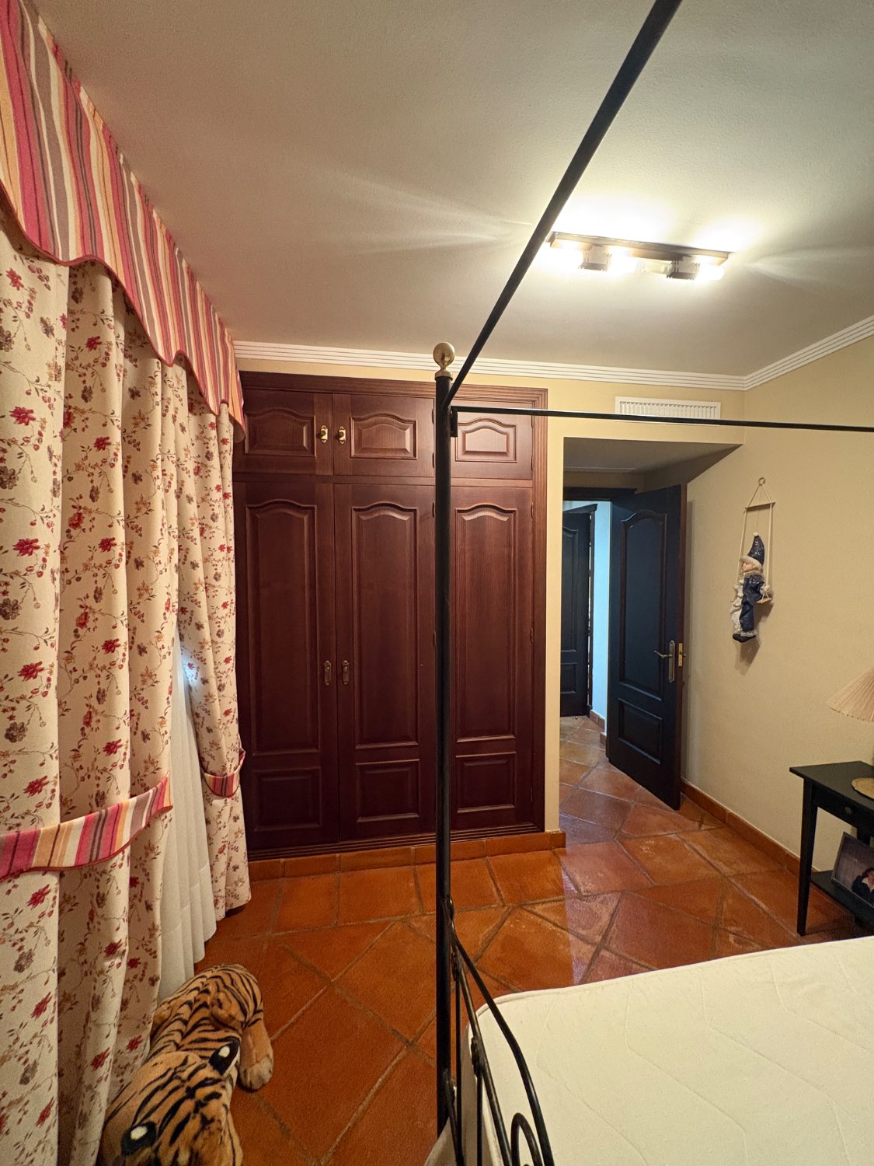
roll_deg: -0.3
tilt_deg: -2.5
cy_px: 583
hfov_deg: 85.7
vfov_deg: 102.1
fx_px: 471
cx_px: 437
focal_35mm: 14
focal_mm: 2.22
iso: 640
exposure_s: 1/33
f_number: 2.2
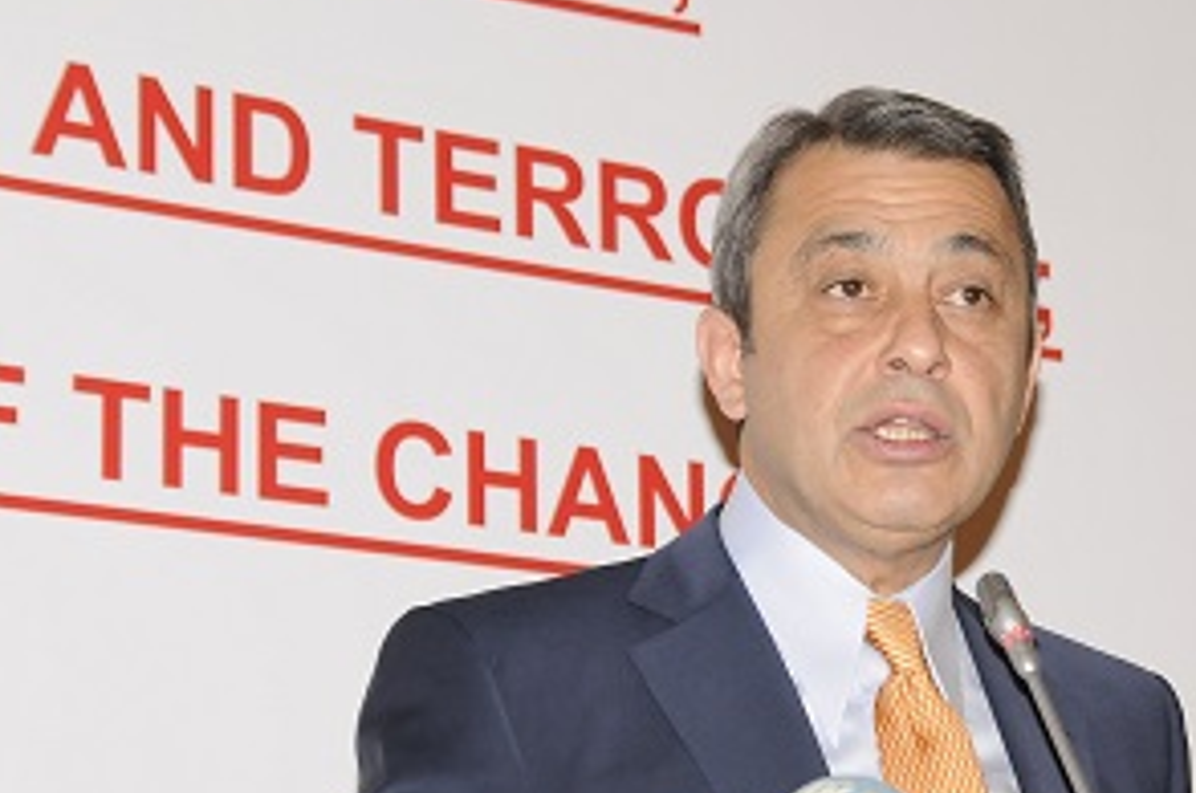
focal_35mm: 166
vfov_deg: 8.2
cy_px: 480
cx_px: 1013
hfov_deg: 12.3
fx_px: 5501
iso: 800
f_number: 7.1
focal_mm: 65
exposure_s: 1/60
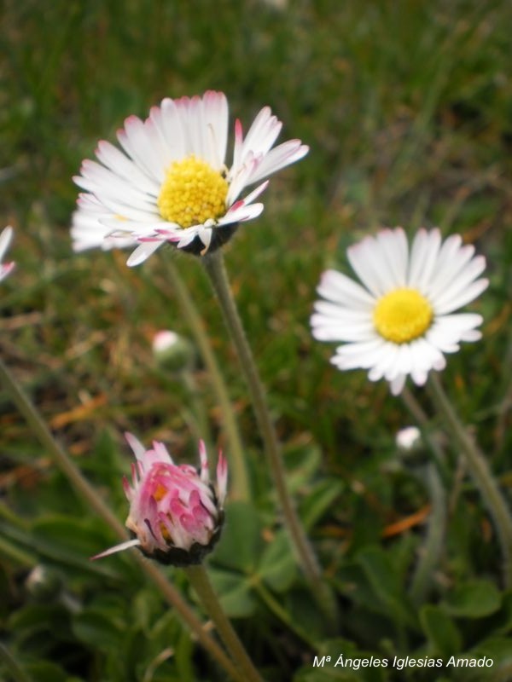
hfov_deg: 34.3
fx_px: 828
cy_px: 341
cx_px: 256
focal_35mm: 42
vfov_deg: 44.8
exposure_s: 1/500
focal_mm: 7.4
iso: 100
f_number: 4.9
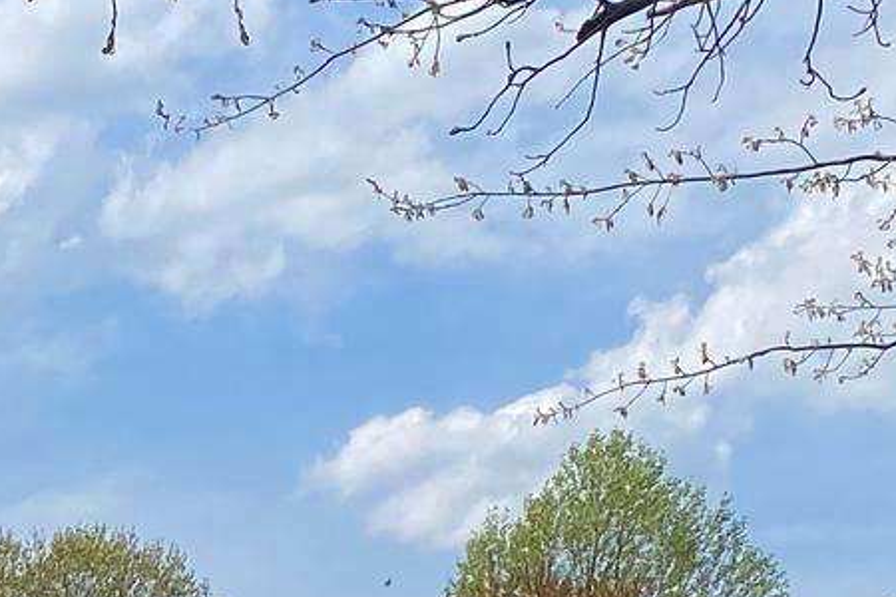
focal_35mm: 123
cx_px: -679
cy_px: 1192
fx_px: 3061
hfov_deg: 14.7
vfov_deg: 10.3
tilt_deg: -1.3
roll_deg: -0.6
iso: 32
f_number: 1.8
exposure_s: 1/3497
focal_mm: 4.25
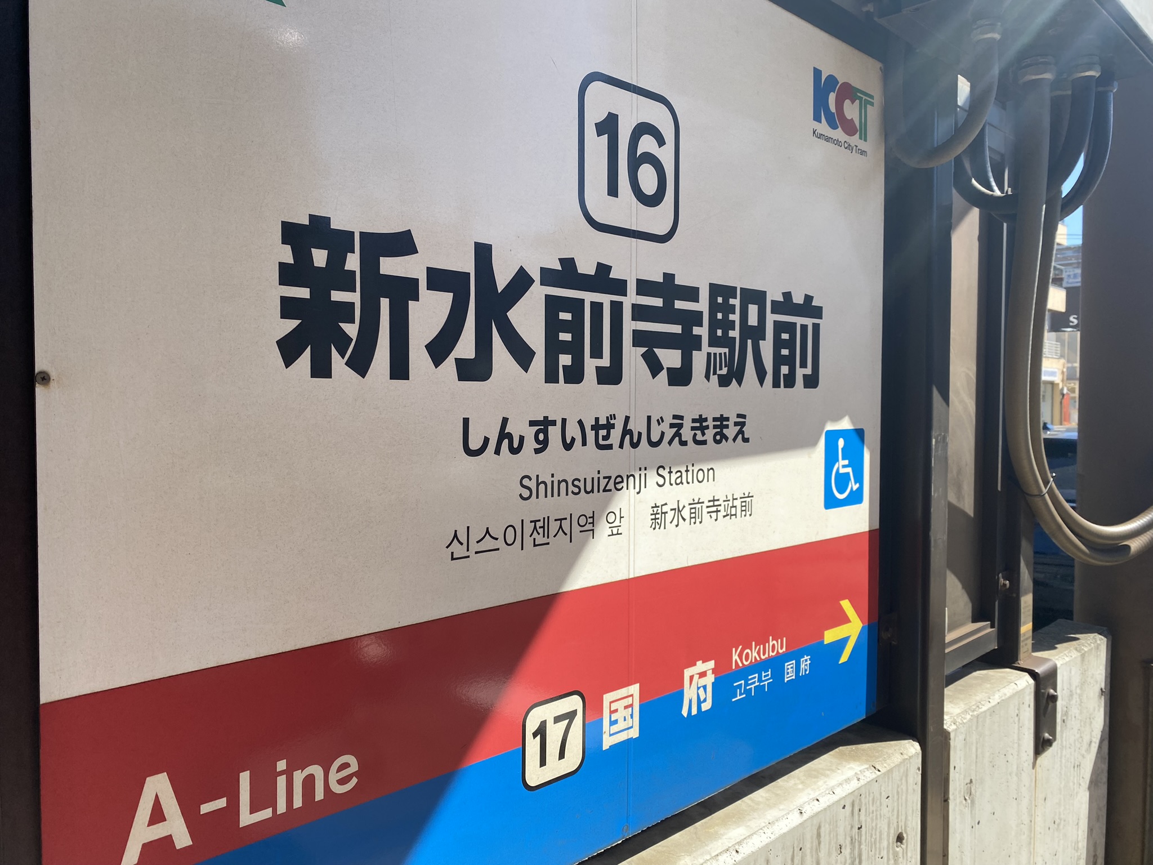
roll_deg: -0.9
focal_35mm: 26
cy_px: 432
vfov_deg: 53.1
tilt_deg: -0.3
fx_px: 866
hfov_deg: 67.3
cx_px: 576
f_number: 1.8
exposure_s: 1/1346
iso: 32
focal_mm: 4.25
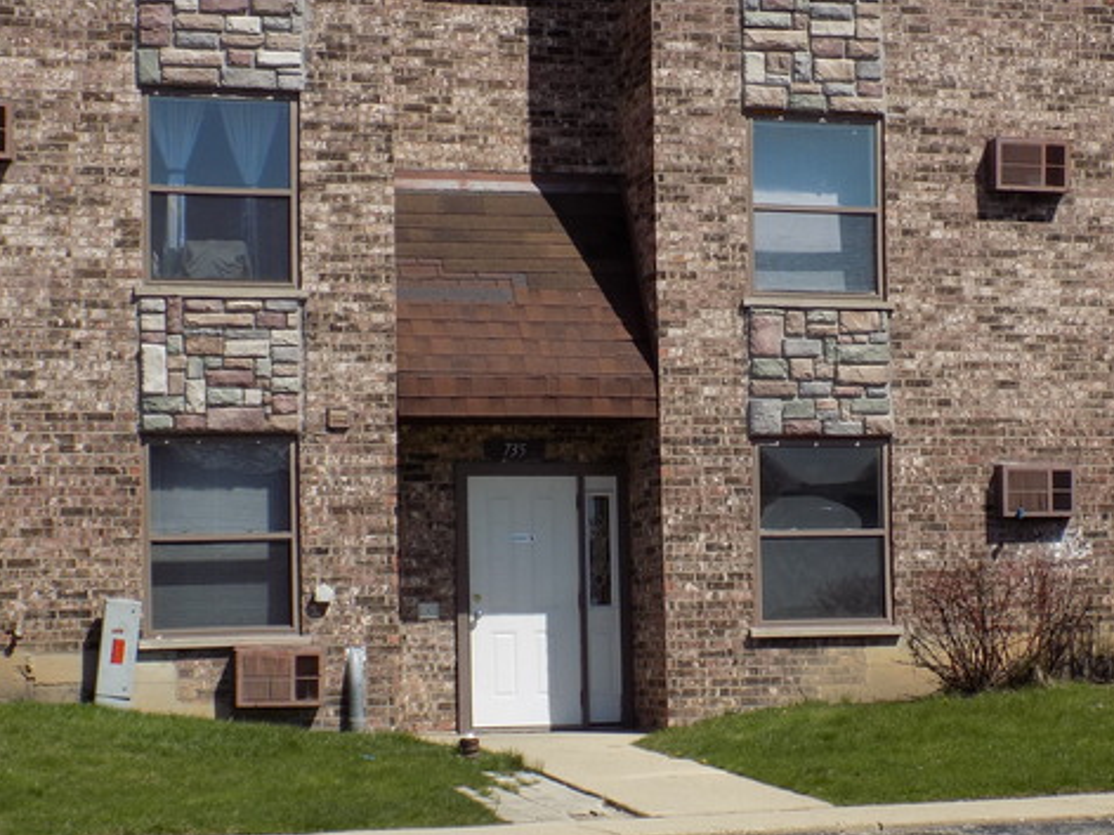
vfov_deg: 18.4
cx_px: 640
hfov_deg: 24.4
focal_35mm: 80
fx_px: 2575
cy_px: 557
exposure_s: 1/1000
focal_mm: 10.5
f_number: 4
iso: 80
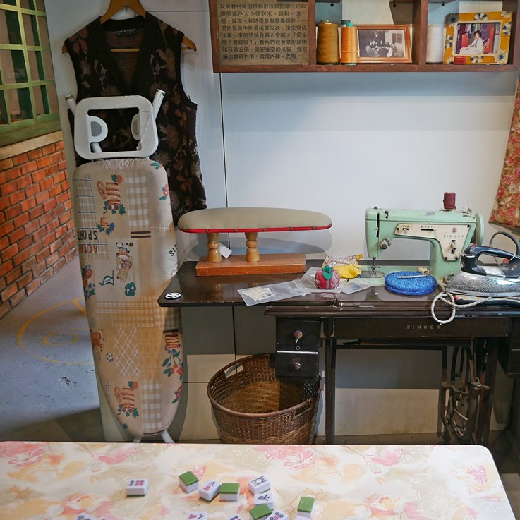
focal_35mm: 36
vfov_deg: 46.0
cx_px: 339
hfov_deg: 45.5
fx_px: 612
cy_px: 260
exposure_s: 1/60
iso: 500
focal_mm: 15
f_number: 3.6
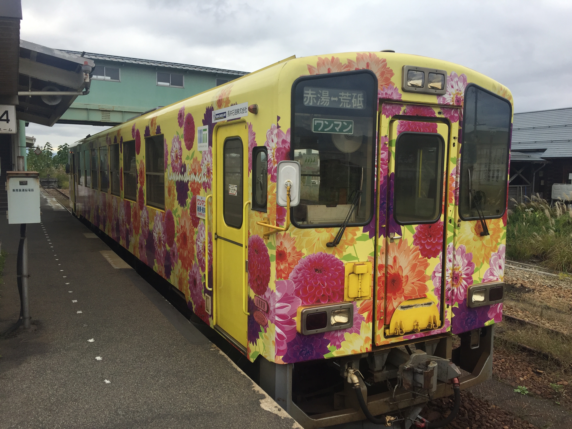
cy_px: 214
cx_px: 286
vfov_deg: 48.2
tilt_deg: -6.0
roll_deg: -1.7
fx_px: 479
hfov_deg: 61.7
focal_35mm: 29
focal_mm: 4.15
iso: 32
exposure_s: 1/920
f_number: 2.2
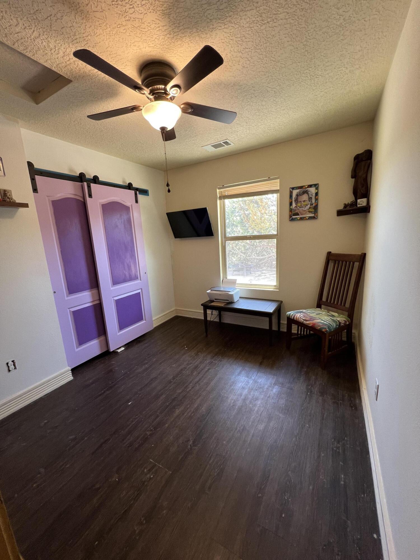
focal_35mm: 13
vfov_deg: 106.2
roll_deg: +3.7
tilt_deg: -10.5
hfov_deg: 89.9
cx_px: 210
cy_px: 280
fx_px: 210
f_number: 1.8
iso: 160
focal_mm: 1.57
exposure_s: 1/60
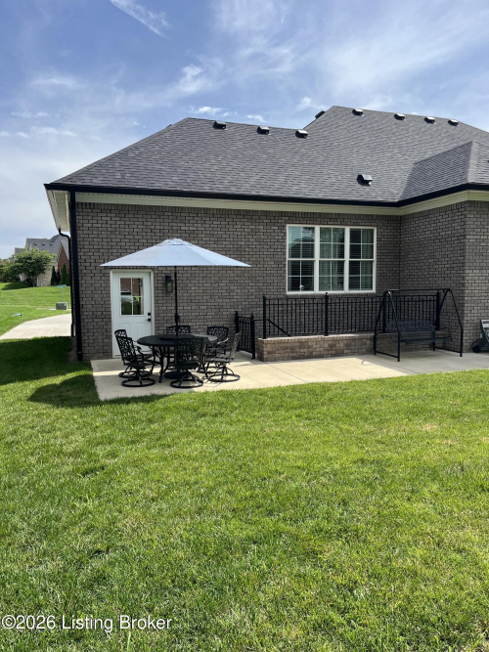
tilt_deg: -7.4
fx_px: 490
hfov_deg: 53.0
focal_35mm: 26
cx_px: 244
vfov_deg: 67.3
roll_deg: +1.0
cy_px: 326
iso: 50
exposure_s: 1/3049
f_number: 1.6
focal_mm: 5.1
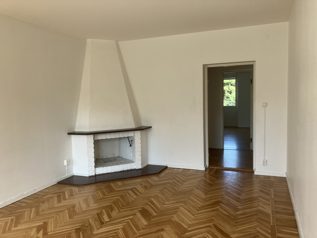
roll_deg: +0.3
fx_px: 256
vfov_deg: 49.7
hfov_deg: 63.4
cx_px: 158
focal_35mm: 28
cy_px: 119
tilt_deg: -4.0
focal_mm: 3.99
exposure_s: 1/121
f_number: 1.8
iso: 50
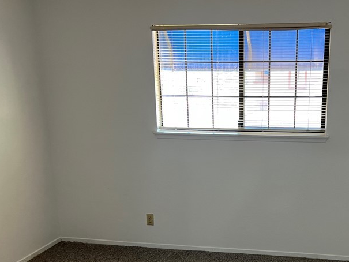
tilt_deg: -16.0
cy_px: 203
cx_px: 252
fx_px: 444
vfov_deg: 32.1
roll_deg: -0.9
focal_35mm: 44
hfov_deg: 41.9
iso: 100
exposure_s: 1/60
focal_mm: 5.7
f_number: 1.5
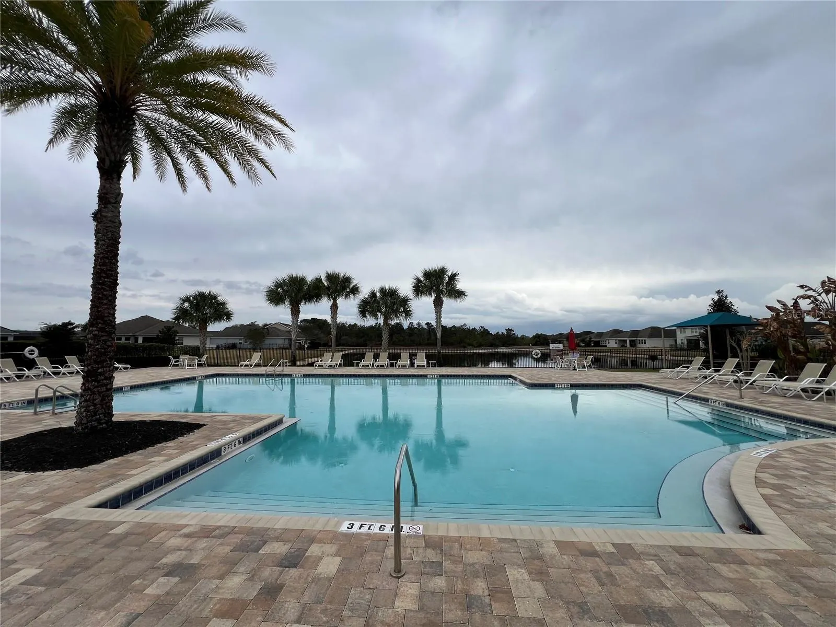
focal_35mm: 13
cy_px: 314
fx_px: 314
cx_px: 418
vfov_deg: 89.9
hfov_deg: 106.2
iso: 32
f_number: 1.8
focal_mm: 1.57
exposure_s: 1/369
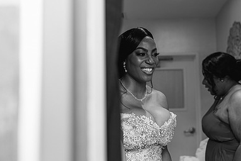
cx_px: 154
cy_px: 69
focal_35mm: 53
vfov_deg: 25.5
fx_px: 355
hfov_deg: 37.2
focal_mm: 35
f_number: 2
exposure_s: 1/160
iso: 100
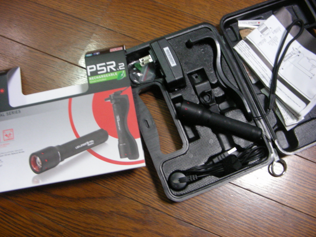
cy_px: 118
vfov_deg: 37.7
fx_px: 347
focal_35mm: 38
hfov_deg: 49.0
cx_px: 158
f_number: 3.5
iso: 257
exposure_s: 1/8
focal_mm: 6.3
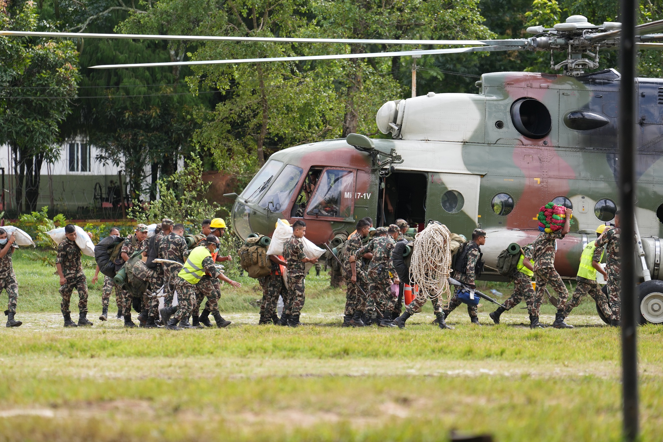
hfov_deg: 10.3
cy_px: 221
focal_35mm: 200
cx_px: 332
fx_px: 3683
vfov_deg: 6.9
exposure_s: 1/1250
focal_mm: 200
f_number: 3.5
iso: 320
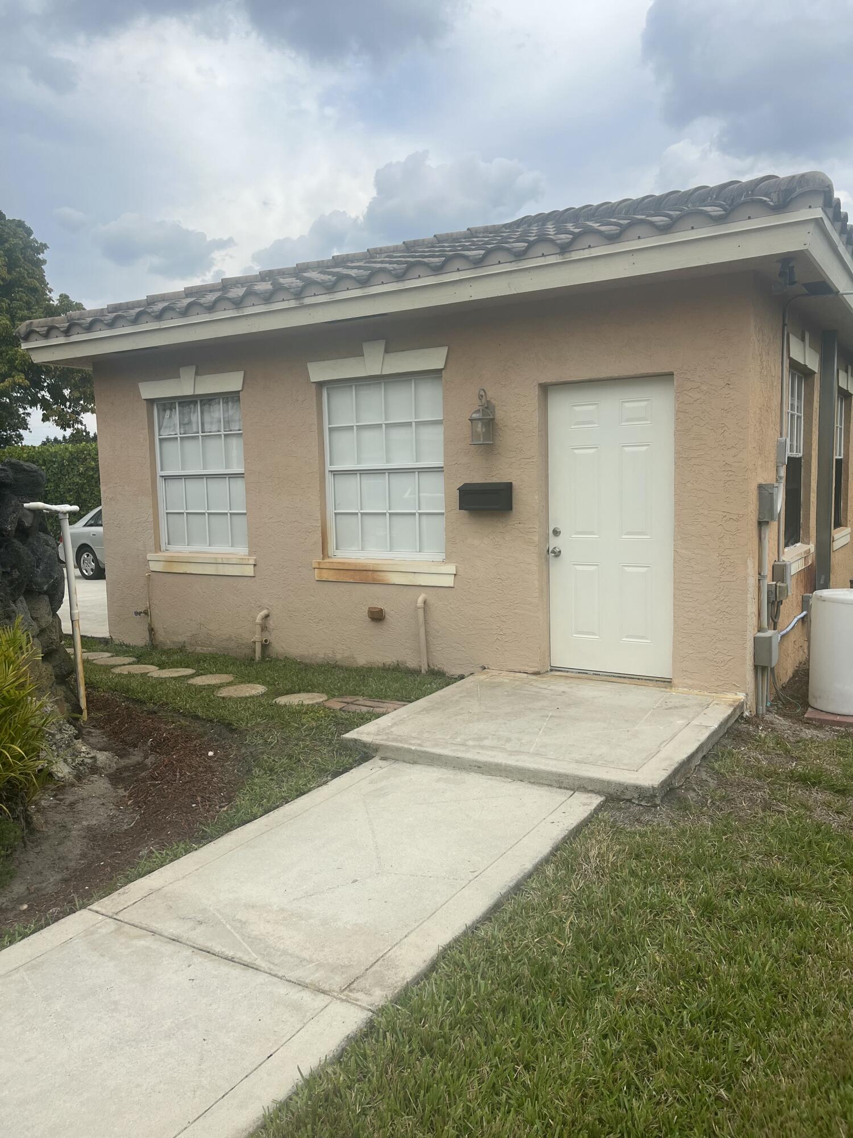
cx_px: 426
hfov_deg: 53.1
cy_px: 569
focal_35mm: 26
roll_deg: +0.9
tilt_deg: -4.8
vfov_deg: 67.3
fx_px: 854
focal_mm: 5.1
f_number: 1.6
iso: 50
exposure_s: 1/2101
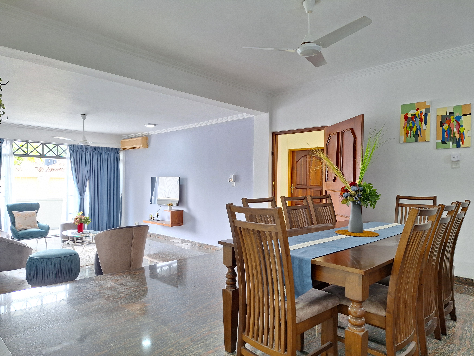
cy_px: 178
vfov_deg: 58.9
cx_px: 237
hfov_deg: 73.9
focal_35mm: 23
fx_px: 315
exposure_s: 1/40
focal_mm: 5.54
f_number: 1.8
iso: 125
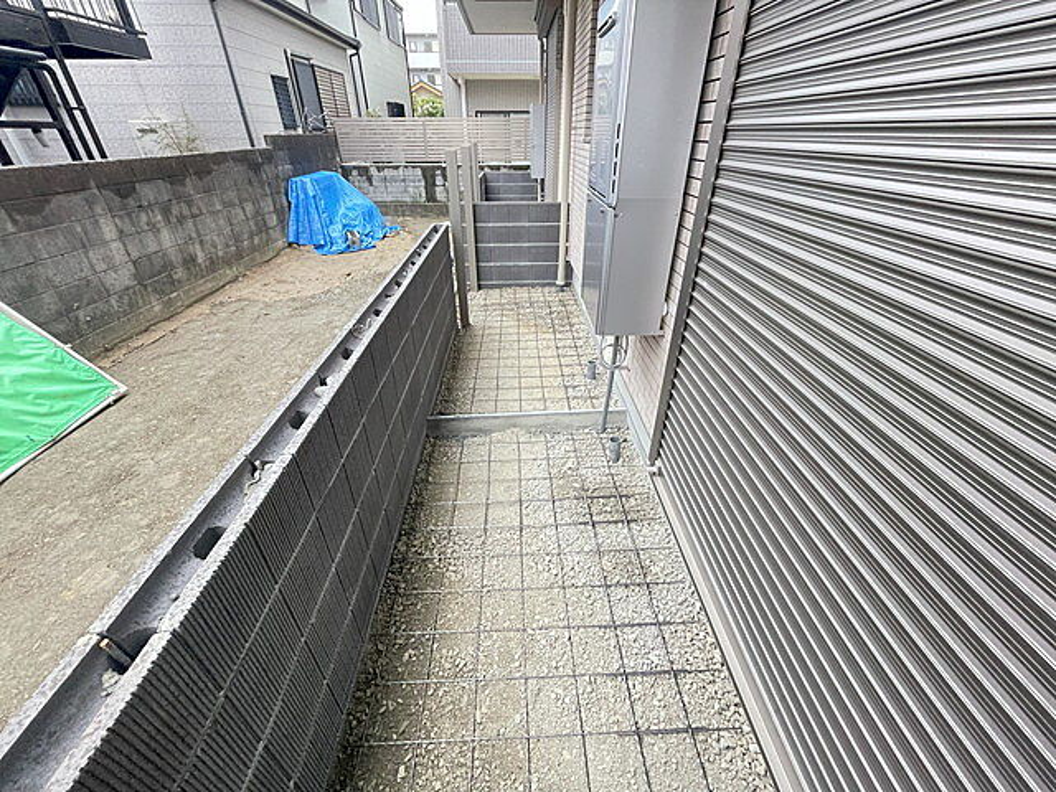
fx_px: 427
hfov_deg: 102.1
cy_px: 396
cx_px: 528
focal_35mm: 14
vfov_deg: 85.7
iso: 250
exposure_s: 1/99
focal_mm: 1.55
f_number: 2.4
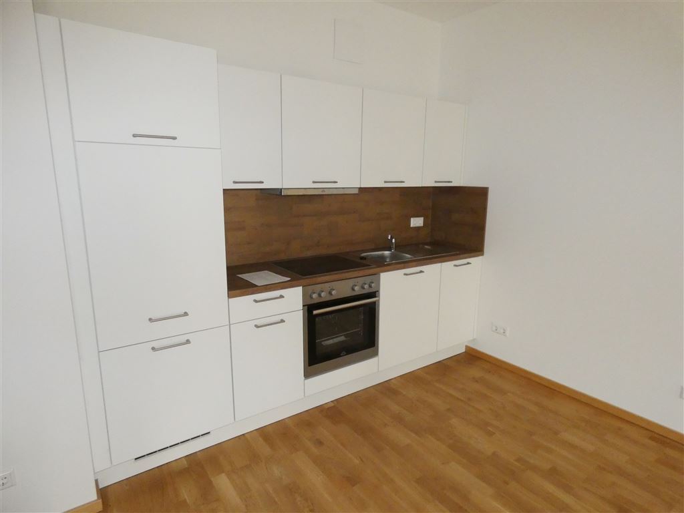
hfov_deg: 81.7
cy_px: 256
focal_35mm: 20
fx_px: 395
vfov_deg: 66.0
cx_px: 342
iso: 800
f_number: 2.8
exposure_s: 1/60
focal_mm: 3.6
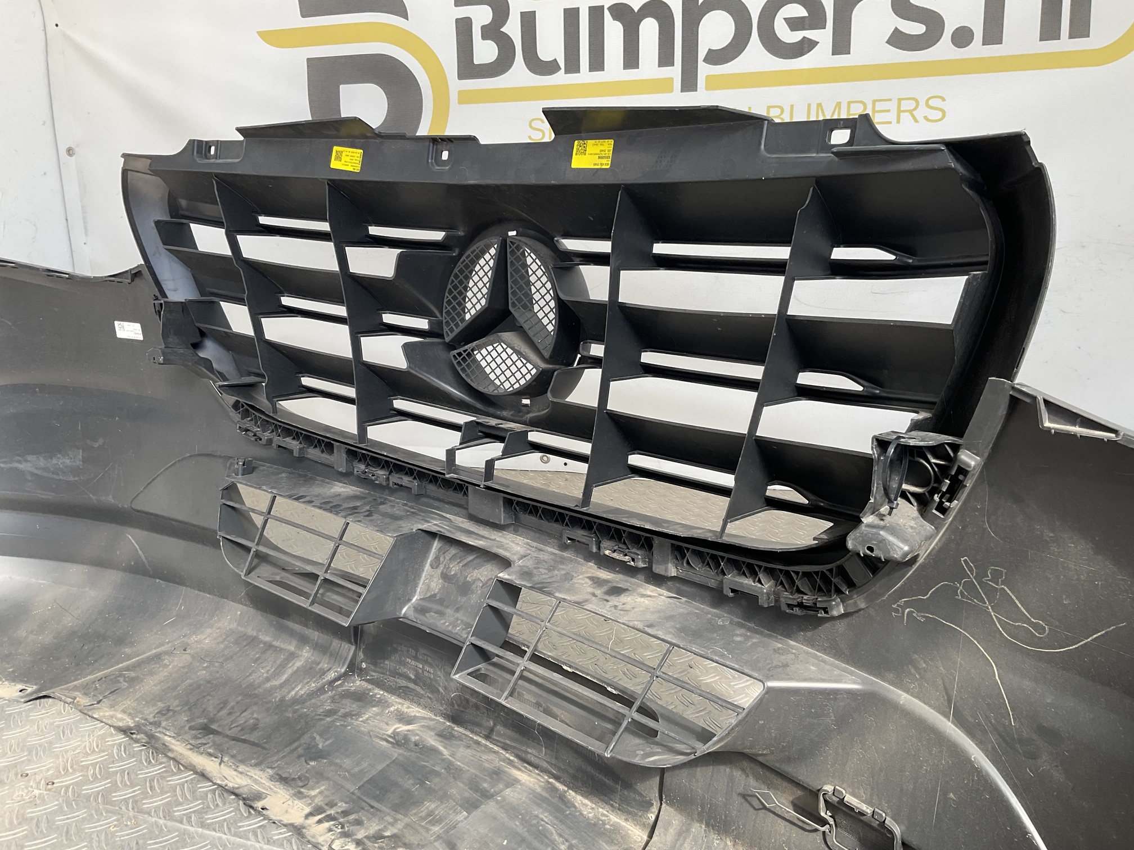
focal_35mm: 29
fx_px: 950
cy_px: 425
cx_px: 567
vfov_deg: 48.2
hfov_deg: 61.7
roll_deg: +1.4
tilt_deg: -21.1
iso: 16
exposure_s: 1/134
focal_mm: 3
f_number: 1.8
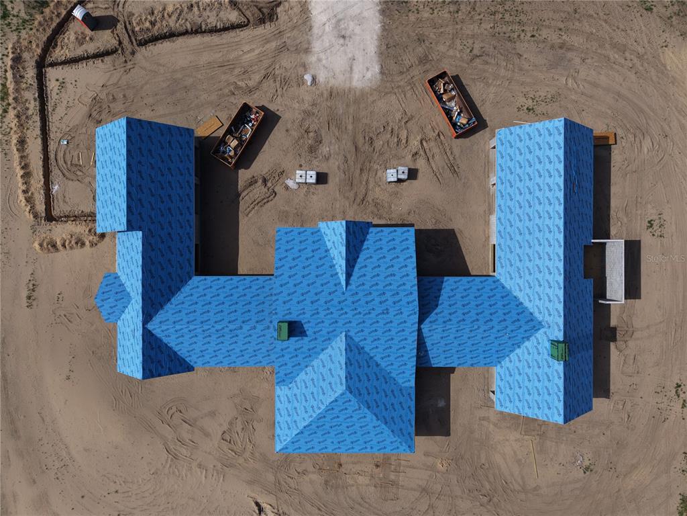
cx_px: 344
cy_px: 258
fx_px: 476
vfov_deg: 56.8
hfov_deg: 71.6
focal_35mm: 24
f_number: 1.8
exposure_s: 1/1500
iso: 120
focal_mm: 8.67
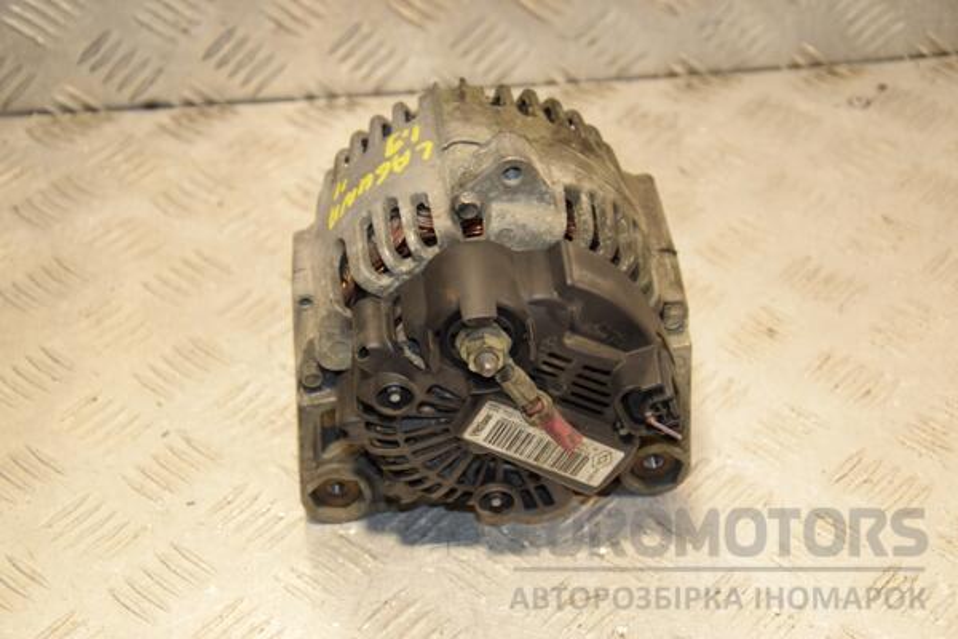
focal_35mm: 78
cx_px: 479
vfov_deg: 17.5
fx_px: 2076
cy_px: 320
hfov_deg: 26.0
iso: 800
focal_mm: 52
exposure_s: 1/200
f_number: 5.6
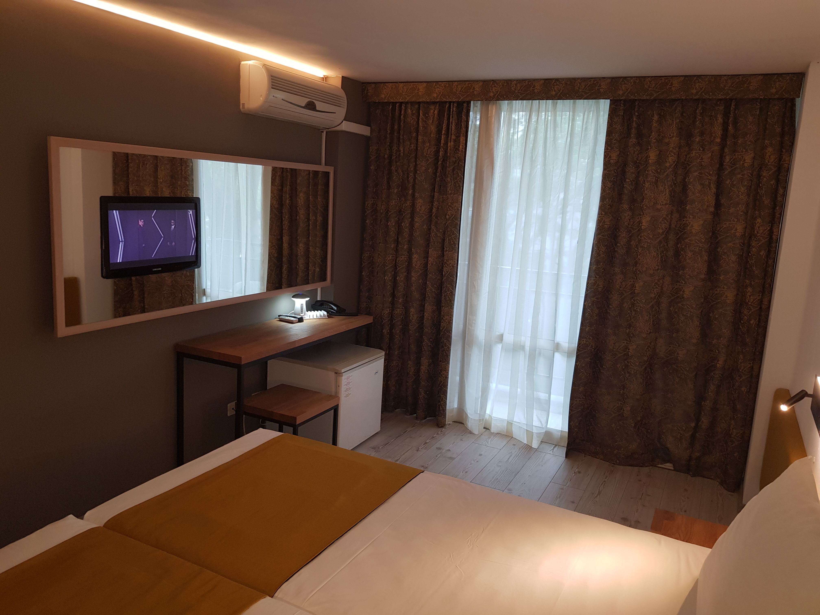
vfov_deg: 53.1
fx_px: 616
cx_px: 410
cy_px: 308
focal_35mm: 26
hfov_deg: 67.3
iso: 100
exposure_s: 1/50
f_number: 1.7
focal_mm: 4.2
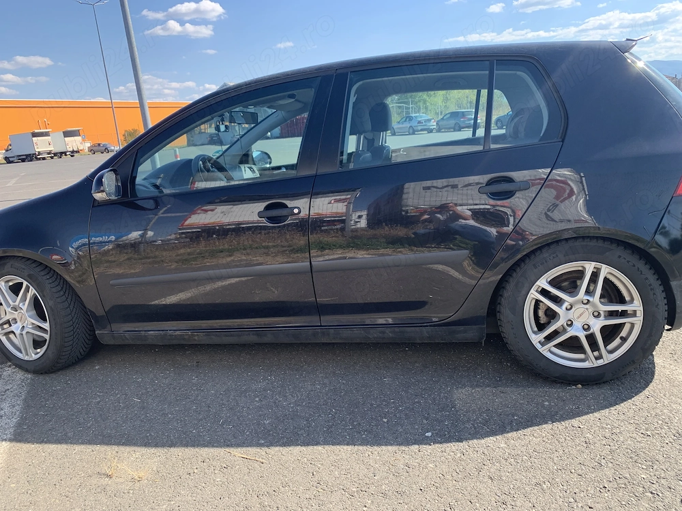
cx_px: 341
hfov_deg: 67.3
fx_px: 512
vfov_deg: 53.1
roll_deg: +3.4
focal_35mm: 26
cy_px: 256
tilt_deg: -13.9
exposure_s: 1/583
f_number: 1.8
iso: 25
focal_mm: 4.25
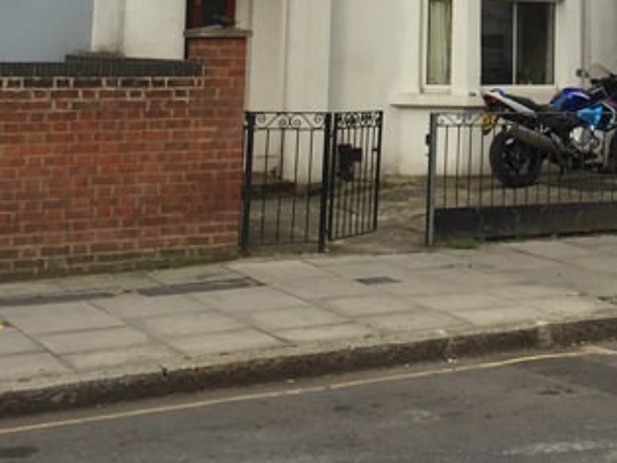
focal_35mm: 83
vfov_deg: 17.0
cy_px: -97
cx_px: 554
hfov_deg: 23.0
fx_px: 1481
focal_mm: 4.15
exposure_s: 1/527
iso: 32
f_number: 2.2
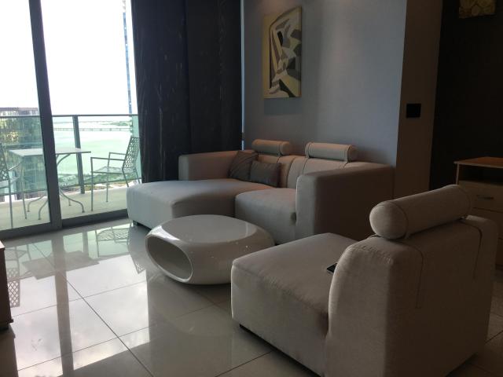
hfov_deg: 61.7
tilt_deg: -10.5
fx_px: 421
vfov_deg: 48.2
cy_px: 188
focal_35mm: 29
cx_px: 252
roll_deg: +0.1
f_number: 2.2
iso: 25
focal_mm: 4.15
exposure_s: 1/120
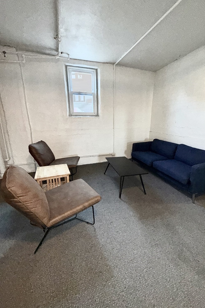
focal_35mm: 15
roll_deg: +0.4
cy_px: 152
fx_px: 128
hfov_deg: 77.2
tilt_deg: -15.8
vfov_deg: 100.4
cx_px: 108
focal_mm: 2.22
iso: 125
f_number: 2.2
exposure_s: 1/60
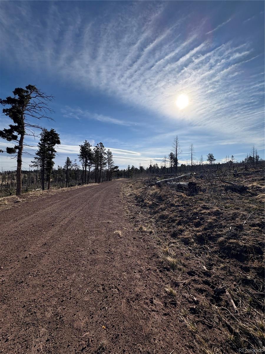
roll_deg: +0.0
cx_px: 132
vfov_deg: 102.1
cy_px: 177
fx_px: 143
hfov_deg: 85.7
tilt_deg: -0.2
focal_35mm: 14
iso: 50
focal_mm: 2.22
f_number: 2.2
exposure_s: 1/4926
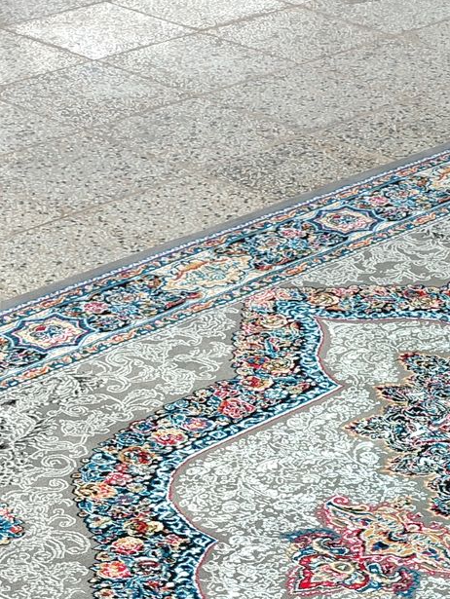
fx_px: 1125
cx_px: 552
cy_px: 745
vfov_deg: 26.1
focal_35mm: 65
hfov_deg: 20.9
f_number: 1.89
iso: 192
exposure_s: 1/100
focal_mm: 5.95
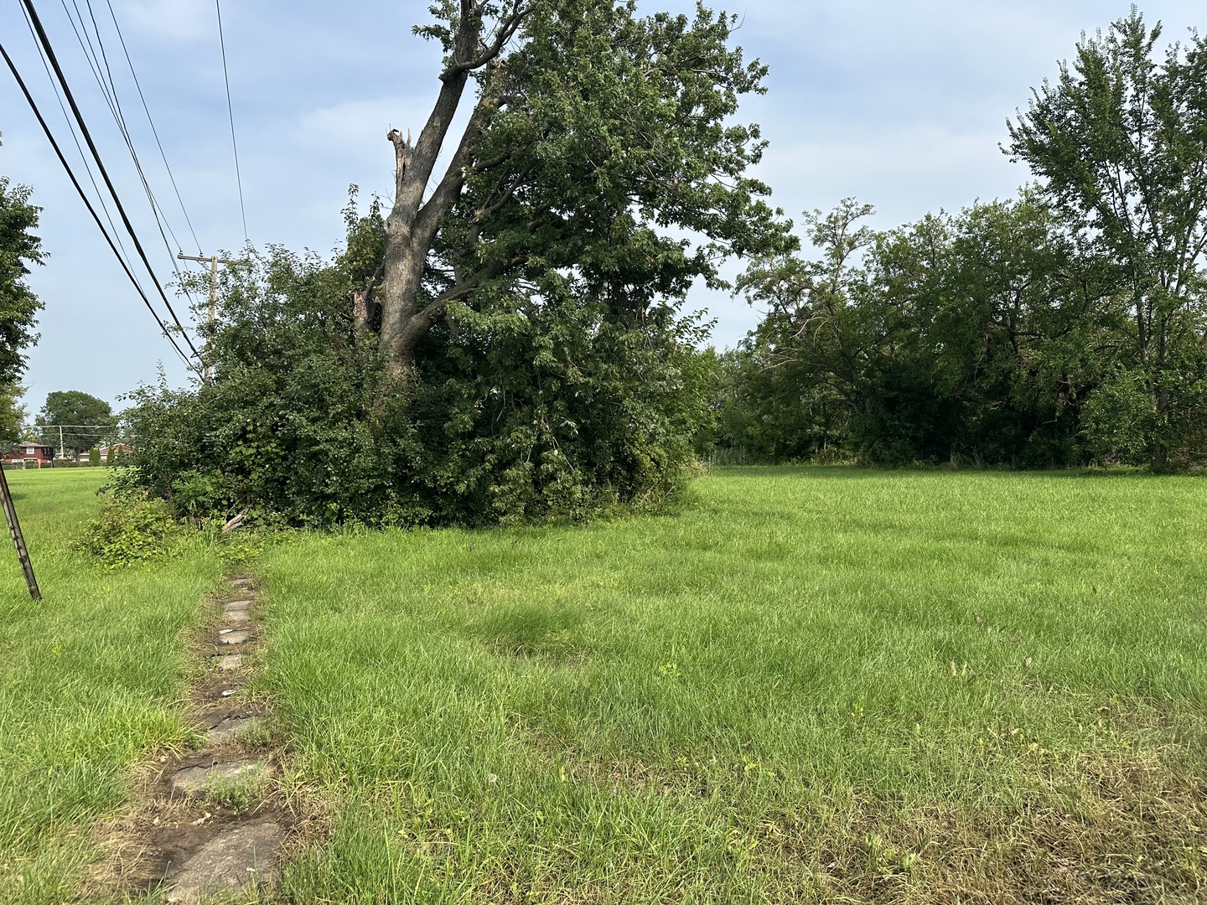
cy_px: 452
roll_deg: +0.8
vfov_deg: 56.8
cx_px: 604
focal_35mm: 24
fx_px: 837
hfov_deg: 71.6
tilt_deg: +0.5
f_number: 1.78
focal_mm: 6.86
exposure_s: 1/2809
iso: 80
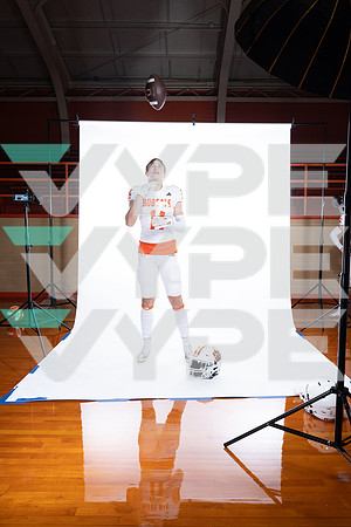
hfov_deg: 43.6
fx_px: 439
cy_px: 264
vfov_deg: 61.9
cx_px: 176
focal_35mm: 30
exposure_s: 1/250
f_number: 5.6
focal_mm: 30
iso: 400
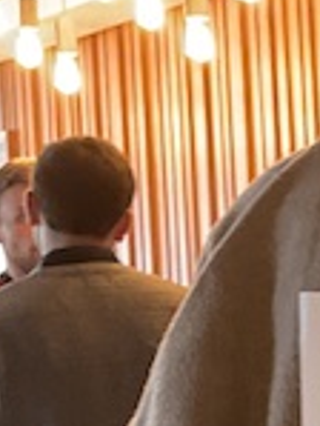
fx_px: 1920
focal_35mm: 156
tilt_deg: -3.2
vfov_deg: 12.6
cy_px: 377
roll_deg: +1.2
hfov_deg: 8.8
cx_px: 694
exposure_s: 1/33
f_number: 1.8
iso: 200
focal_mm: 3
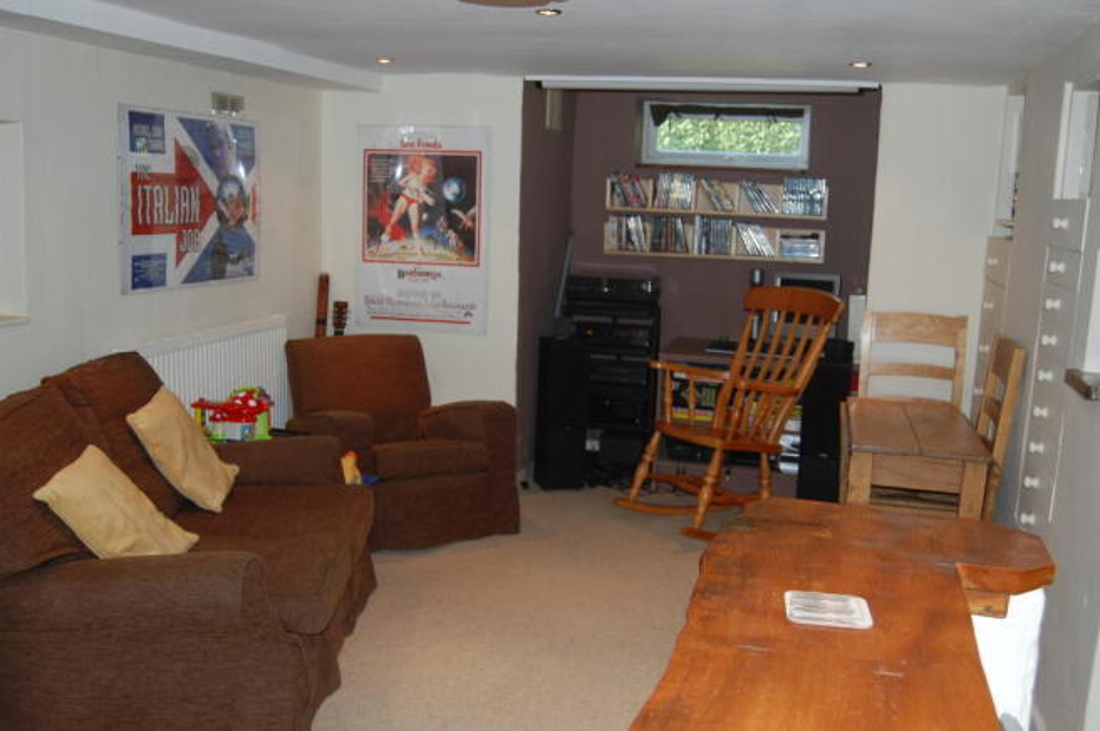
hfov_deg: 53.2
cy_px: 366
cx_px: 550
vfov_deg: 36.8
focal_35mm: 36
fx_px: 1099
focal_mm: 24
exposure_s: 1/60
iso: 200
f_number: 4
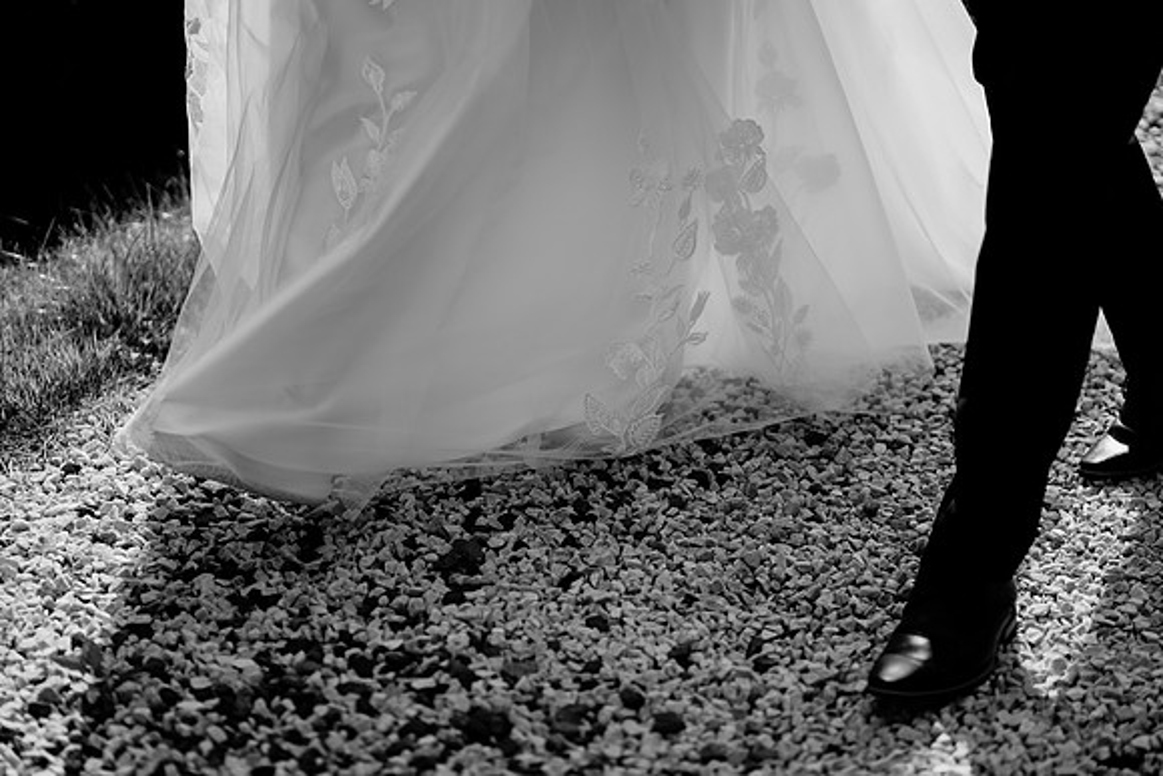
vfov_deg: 16.1
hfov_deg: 23.9
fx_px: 2746
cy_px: 388
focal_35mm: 85
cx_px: 582
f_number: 2
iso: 100
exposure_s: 1/4000
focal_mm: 85
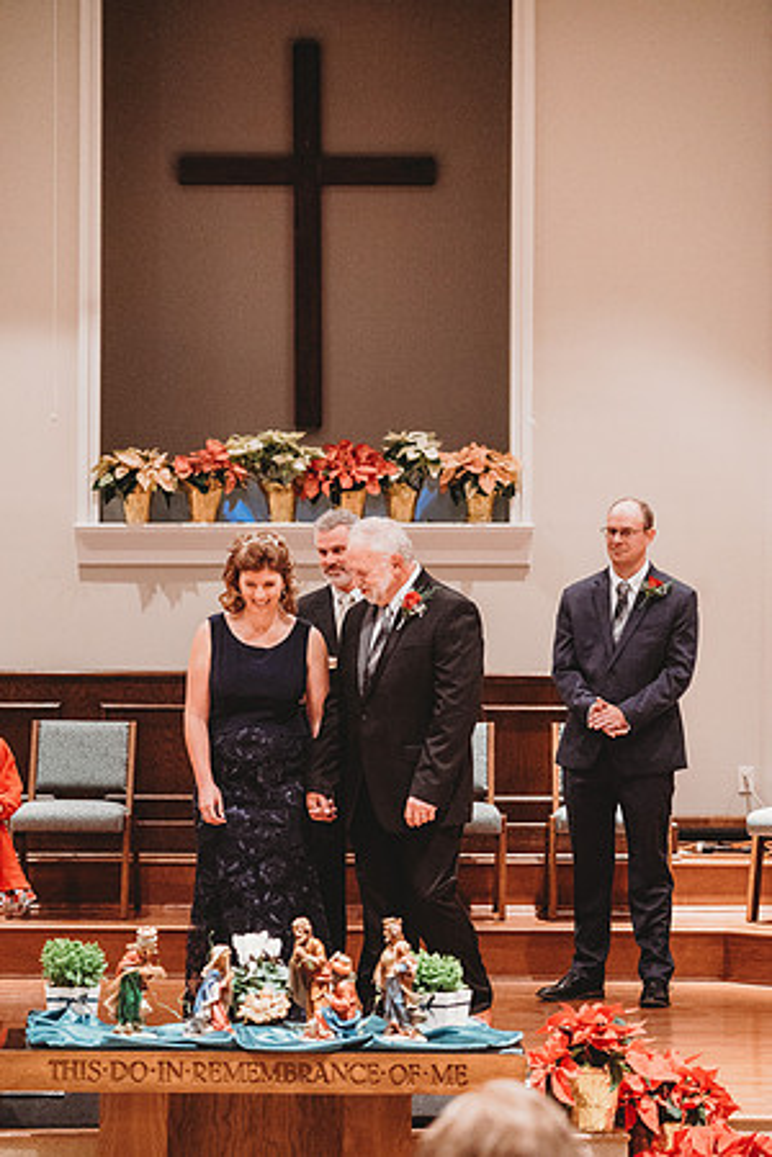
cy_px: 578
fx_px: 3860
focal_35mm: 120
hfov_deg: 11.4
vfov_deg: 17.1
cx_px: 386
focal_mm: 120
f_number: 4
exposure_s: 1/200
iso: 8000
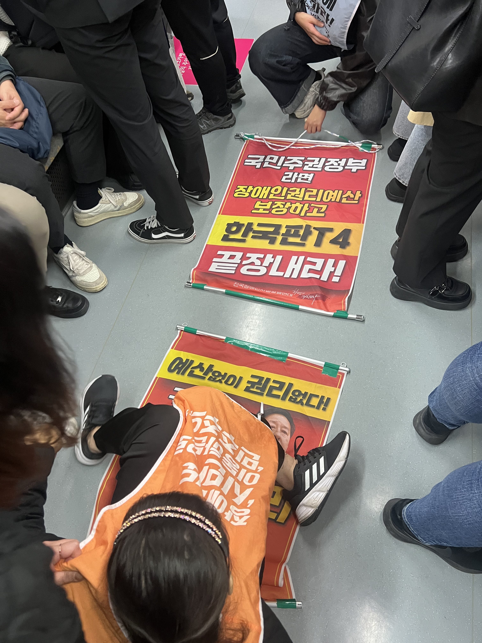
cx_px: 241
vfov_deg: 67.3
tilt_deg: -55.9
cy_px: 322
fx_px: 483
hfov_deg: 53.1
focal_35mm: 26
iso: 250
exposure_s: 1/60
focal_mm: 5.7
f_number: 1.5
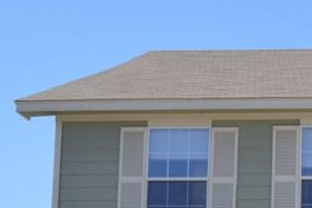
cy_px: 249
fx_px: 1375
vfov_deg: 8.6
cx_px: 456
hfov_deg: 12.4
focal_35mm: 159
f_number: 6.3
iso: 100
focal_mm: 31
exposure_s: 1/160
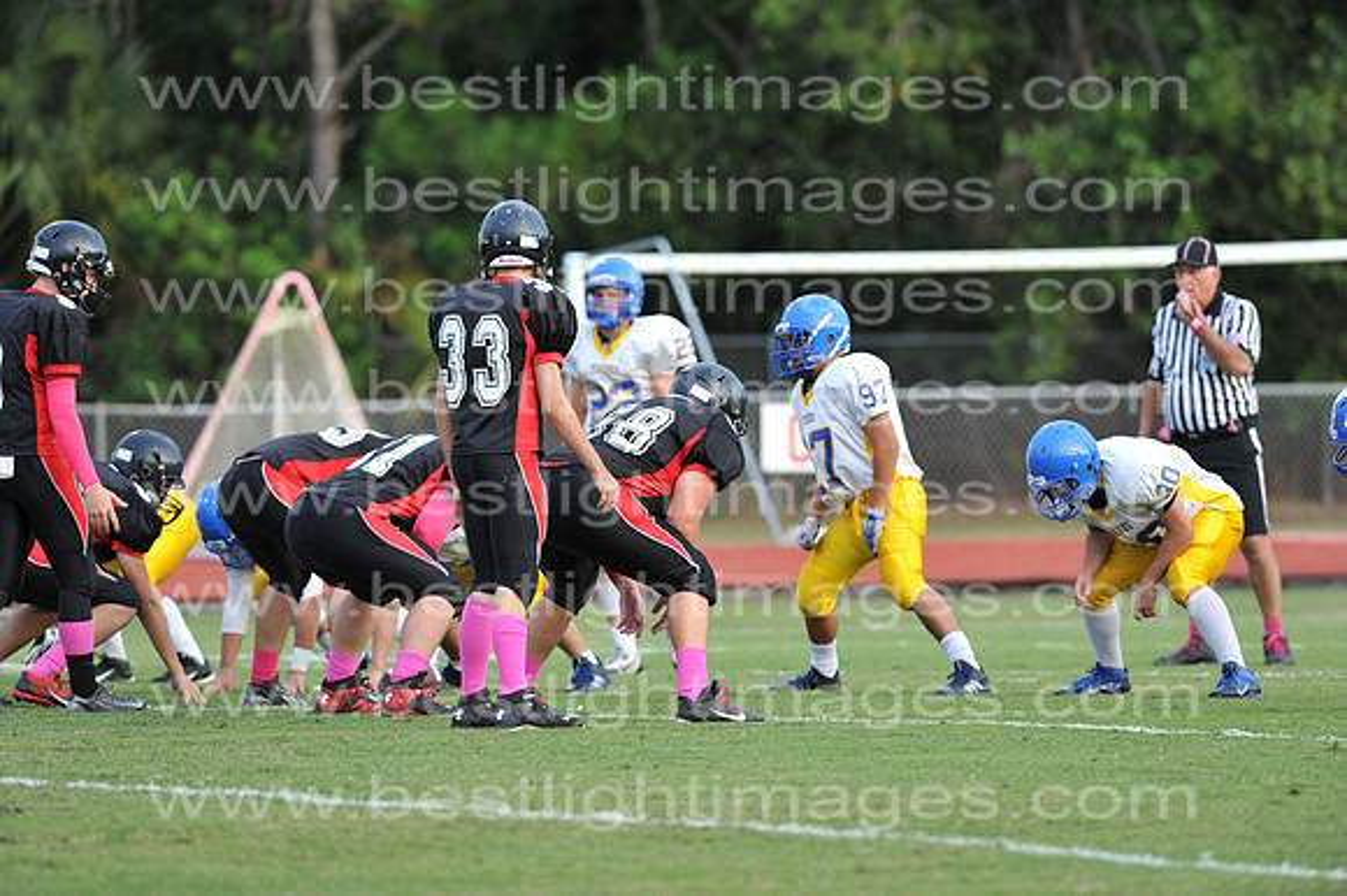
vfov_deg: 4.6
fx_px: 11218
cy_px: 448
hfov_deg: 6.9
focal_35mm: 300
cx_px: 674
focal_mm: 300
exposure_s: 1/1000
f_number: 4
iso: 1000
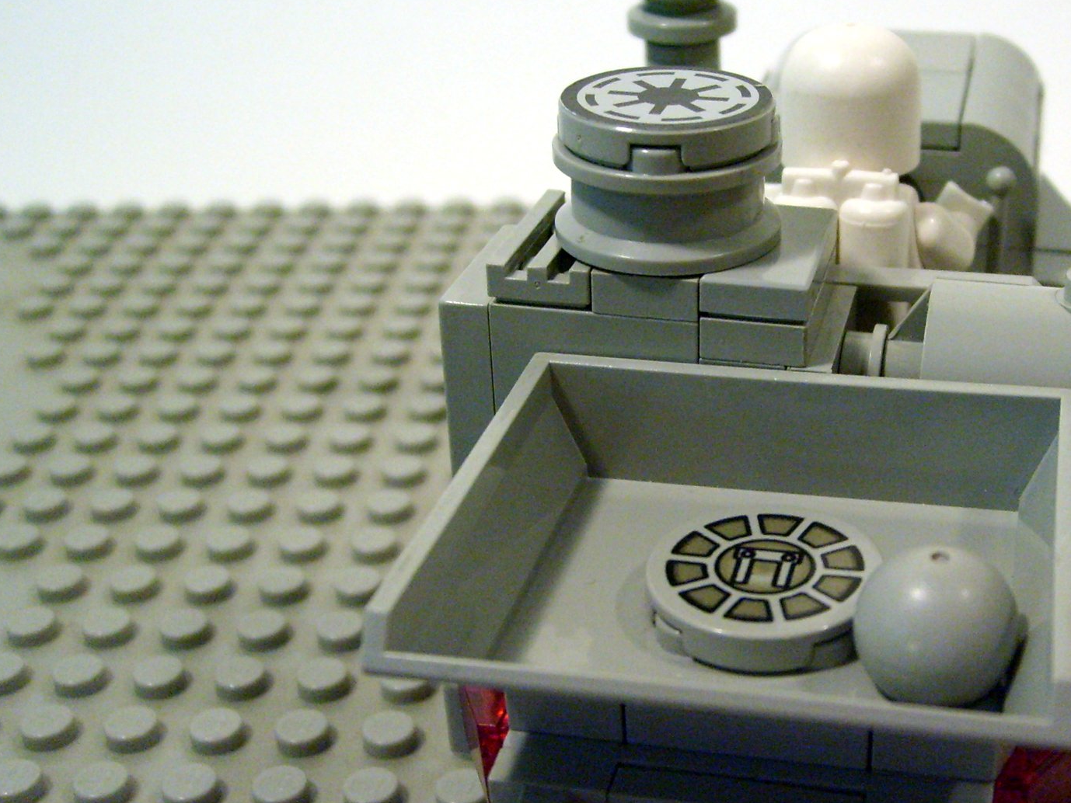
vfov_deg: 28.0
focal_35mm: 52
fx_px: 1609
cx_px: 737
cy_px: 433
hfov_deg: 36.3
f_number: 2.8
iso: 200
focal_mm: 5.8
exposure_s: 1/60
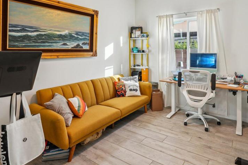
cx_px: 148
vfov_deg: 53.5
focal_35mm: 23
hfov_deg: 75.4
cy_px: 50
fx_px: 158
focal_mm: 16
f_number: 8
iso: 400
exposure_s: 1/15
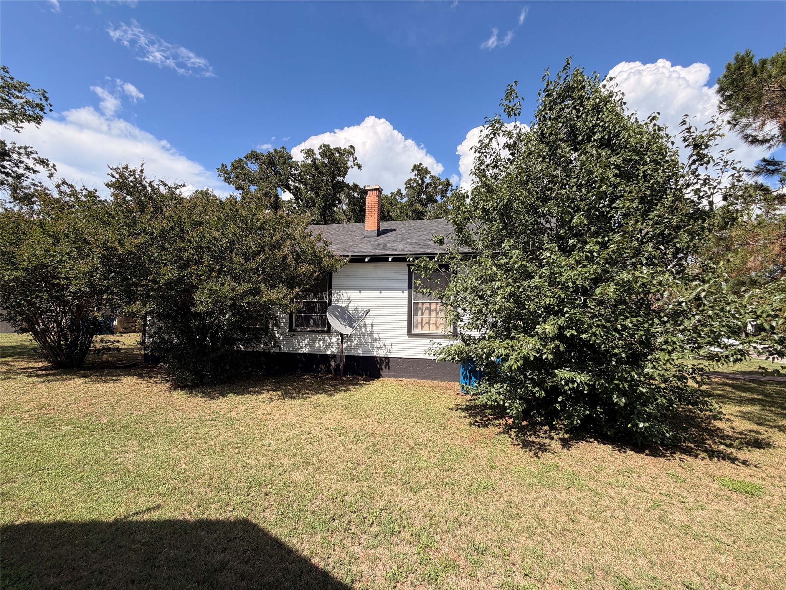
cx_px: 393
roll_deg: -1.2
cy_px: 295
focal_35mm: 14
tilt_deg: +4.2
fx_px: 318
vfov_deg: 85.7
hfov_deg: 102.1
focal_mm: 2.22
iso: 32
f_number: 2.2
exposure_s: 1/770
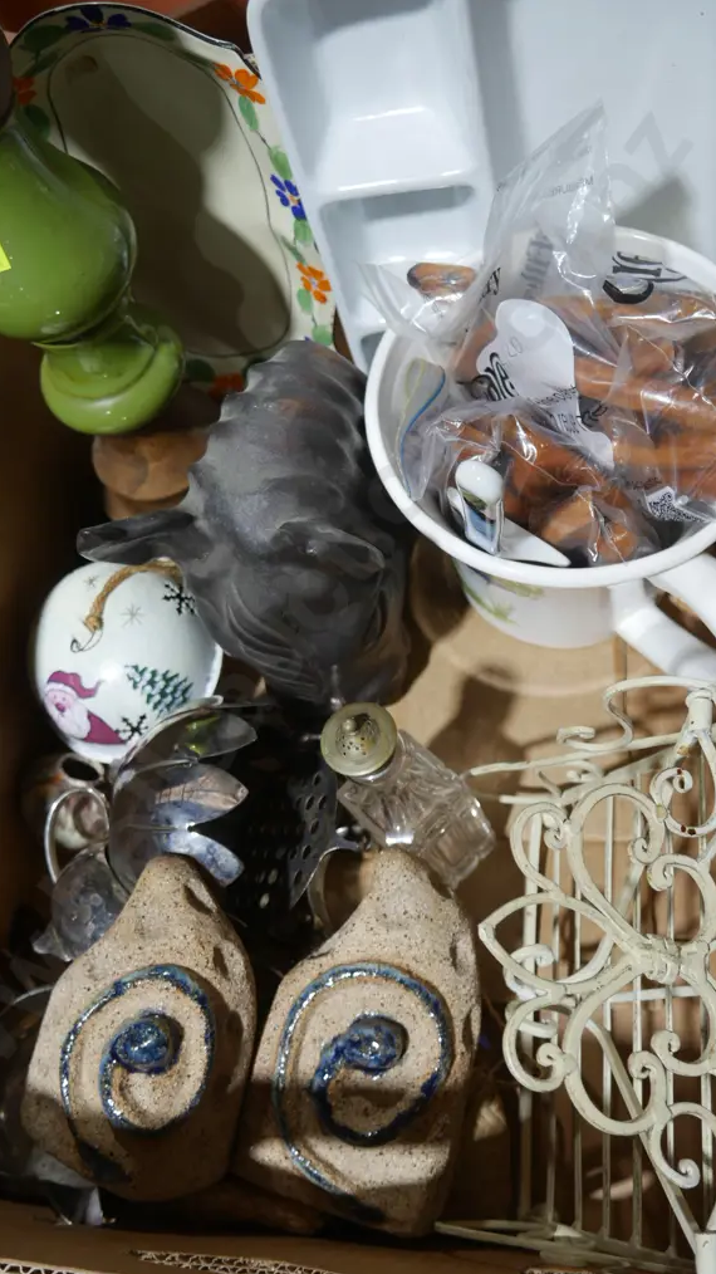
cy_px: 642
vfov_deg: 59.5
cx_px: 285
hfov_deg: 35.5
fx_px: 1114
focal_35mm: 33
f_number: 3.6
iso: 200
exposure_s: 1/60
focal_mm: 15
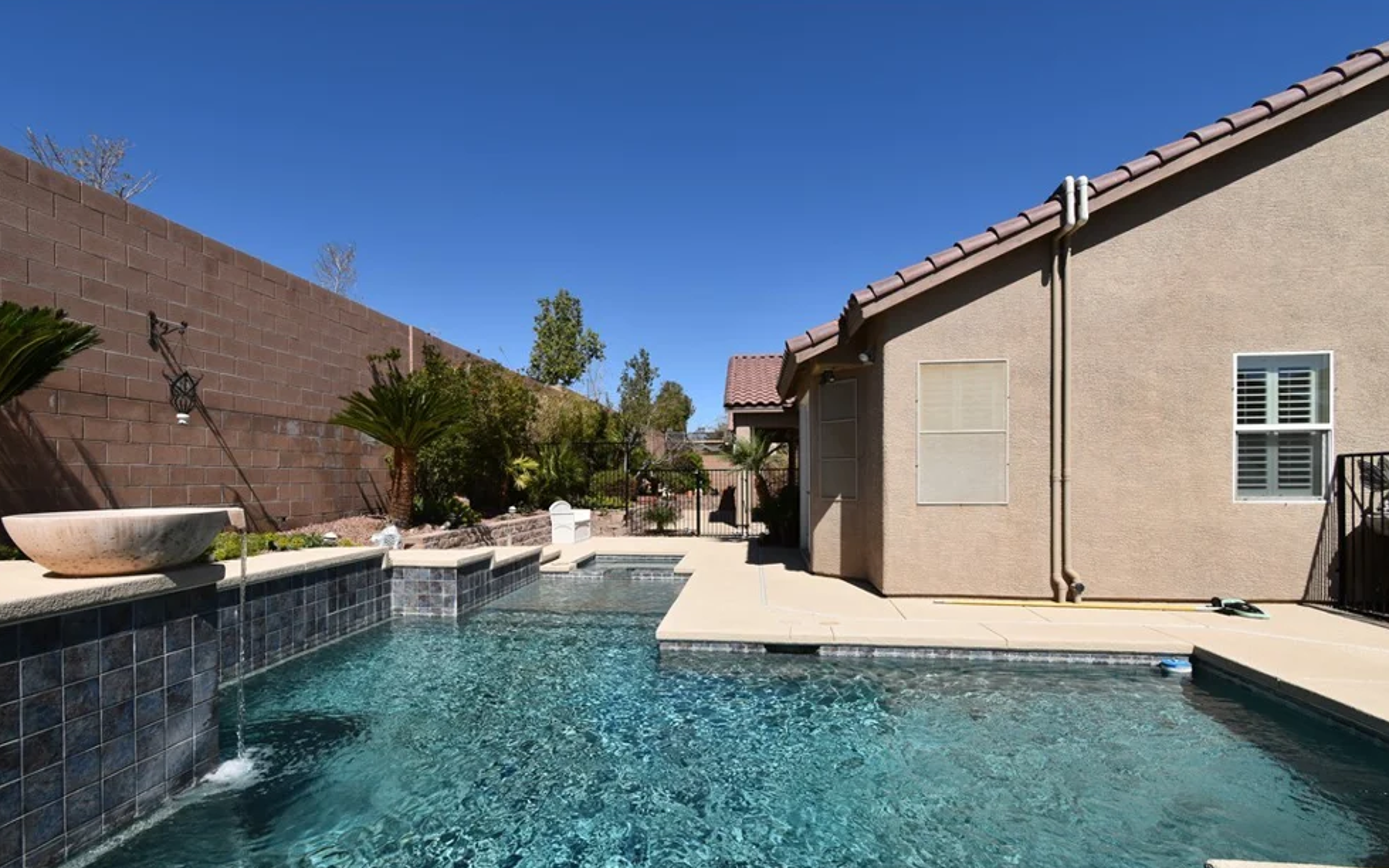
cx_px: 668
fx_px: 606
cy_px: 477
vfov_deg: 71.1
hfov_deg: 97.8
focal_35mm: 16
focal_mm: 10
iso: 200
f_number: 11
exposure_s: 1/500
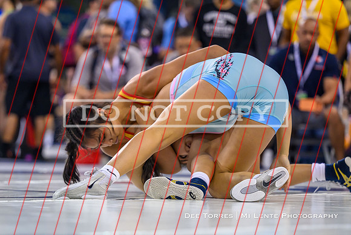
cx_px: 149
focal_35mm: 196
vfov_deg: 7.0
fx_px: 1909
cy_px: 152
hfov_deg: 10.5
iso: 2500
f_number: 2.8
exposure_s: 1/800
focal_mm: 145
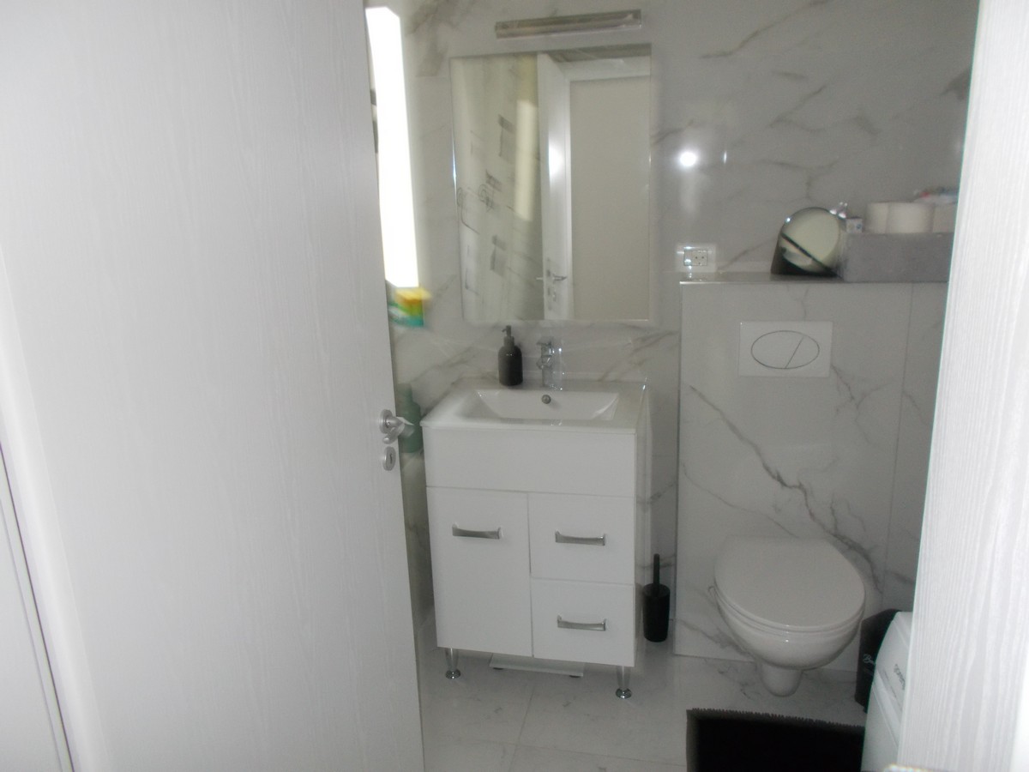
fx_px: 773
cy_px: 386
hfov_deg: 67.3
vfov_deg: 53.1
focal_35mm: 26
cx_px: 514
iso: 200
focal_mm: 4.6
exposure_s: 1/25
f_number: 3.2
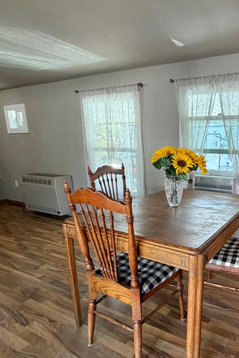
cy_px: 204
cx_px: 195
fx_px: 229
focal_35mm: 23
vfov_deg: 75.7
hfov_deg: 51.3
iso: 160
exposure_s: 1/60
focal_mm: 2.22
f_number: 2.2
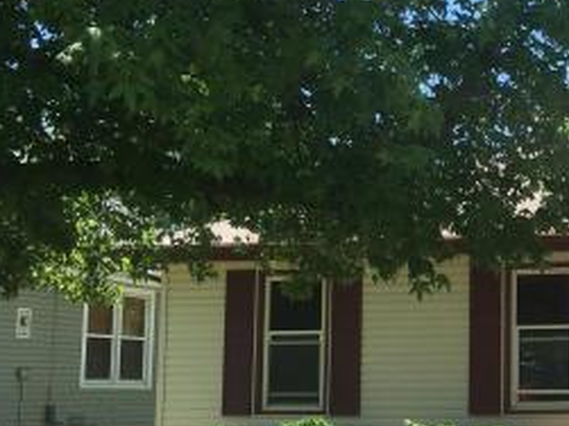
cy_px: 256
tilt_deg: +5.2
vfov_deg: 19.9
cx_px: 662
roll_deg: +0.8
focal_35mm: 74
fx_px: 1216
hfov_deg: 24.2
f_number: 2.2
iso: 25
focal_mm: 4.15
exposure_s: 1/761
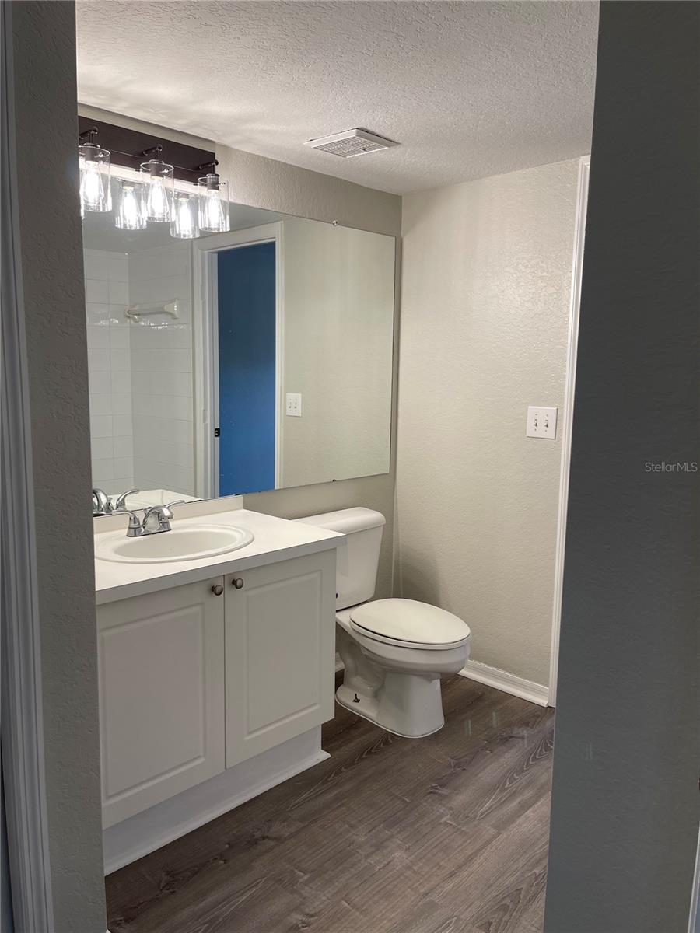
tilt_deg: -8.4
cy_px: 466
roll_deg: -0.8
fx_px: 701
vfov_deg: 67.3
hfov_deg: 53.1
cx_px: 350
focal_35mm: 26
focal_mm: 5.1
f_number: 1.6
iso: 50
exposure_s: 1/120
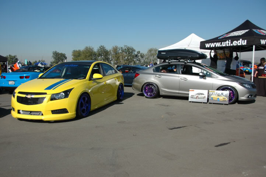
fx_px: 221
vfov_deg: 43.5
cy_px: 88
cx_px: 133
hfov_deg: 62.0
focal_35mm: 30
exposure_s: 1/2000
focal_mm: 20
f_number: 4.5
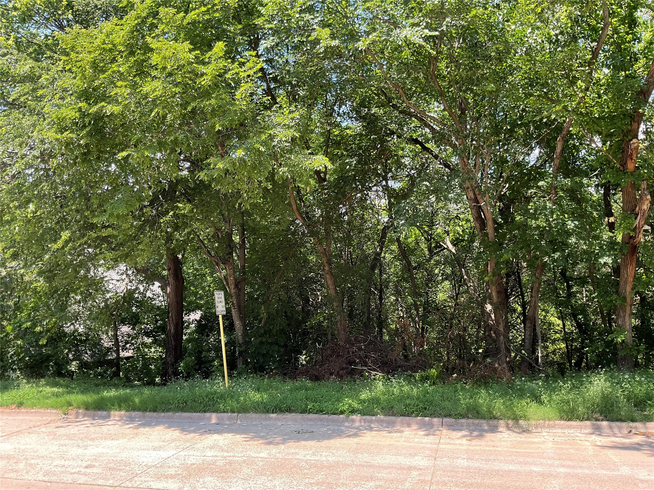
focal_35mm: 29
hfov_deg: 61.7
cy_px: 245
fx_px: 548
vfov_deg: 48.2
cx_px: 327
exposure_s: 1/219
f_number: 1.8
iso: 16
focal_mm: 3
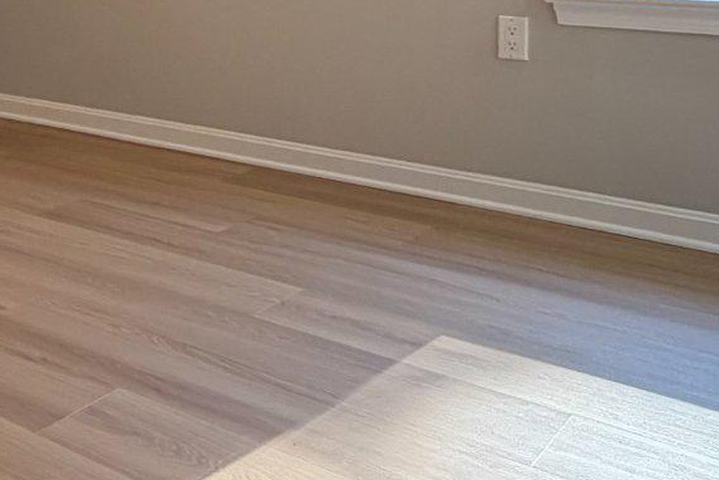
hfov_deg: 32.2
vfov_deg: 24.0
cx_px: -128
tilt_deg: -0.8
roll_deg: +0.3
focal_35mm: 52
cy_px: -68
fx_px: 1038
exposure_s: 1/79
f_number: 2.2
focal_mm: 2.22
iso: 320
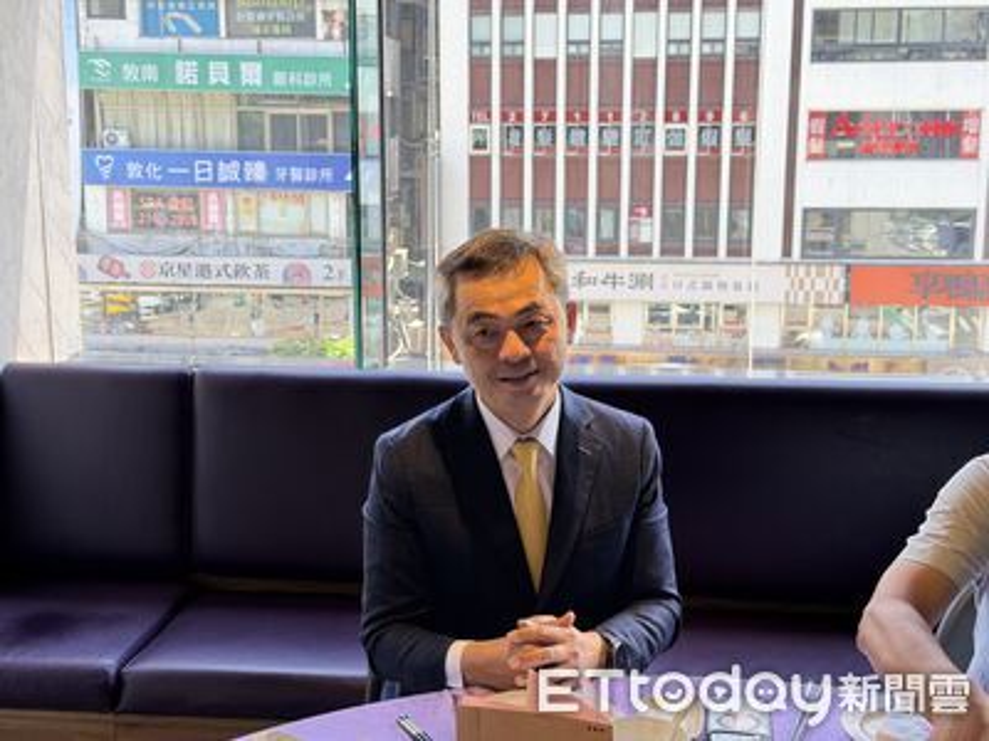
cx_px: 494
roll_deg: +0.1
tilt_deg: -10.2
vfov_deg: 30.3
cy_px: 370
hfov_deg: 39.7
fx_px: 1371
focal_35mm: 48
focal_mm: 6.76
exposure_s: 1/129
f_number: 1.78
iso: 100
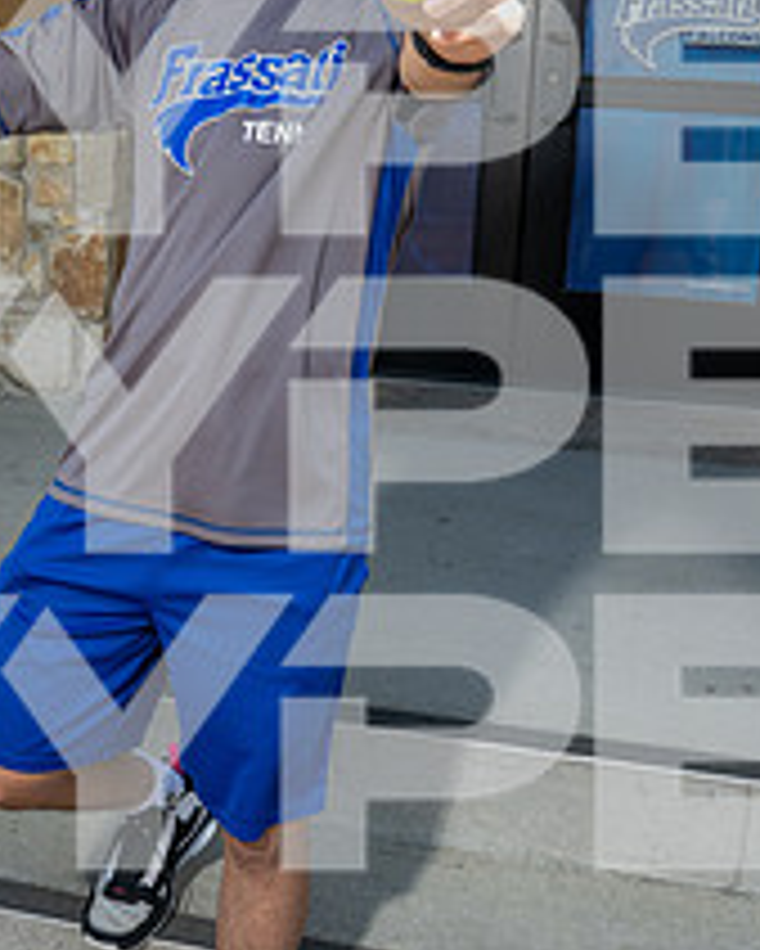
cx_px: 238
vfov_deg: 38.7
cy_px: 419
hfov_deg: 31.2
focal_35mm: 48
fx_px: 1349
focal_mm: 24
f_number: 8
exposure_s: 1/250
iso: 200
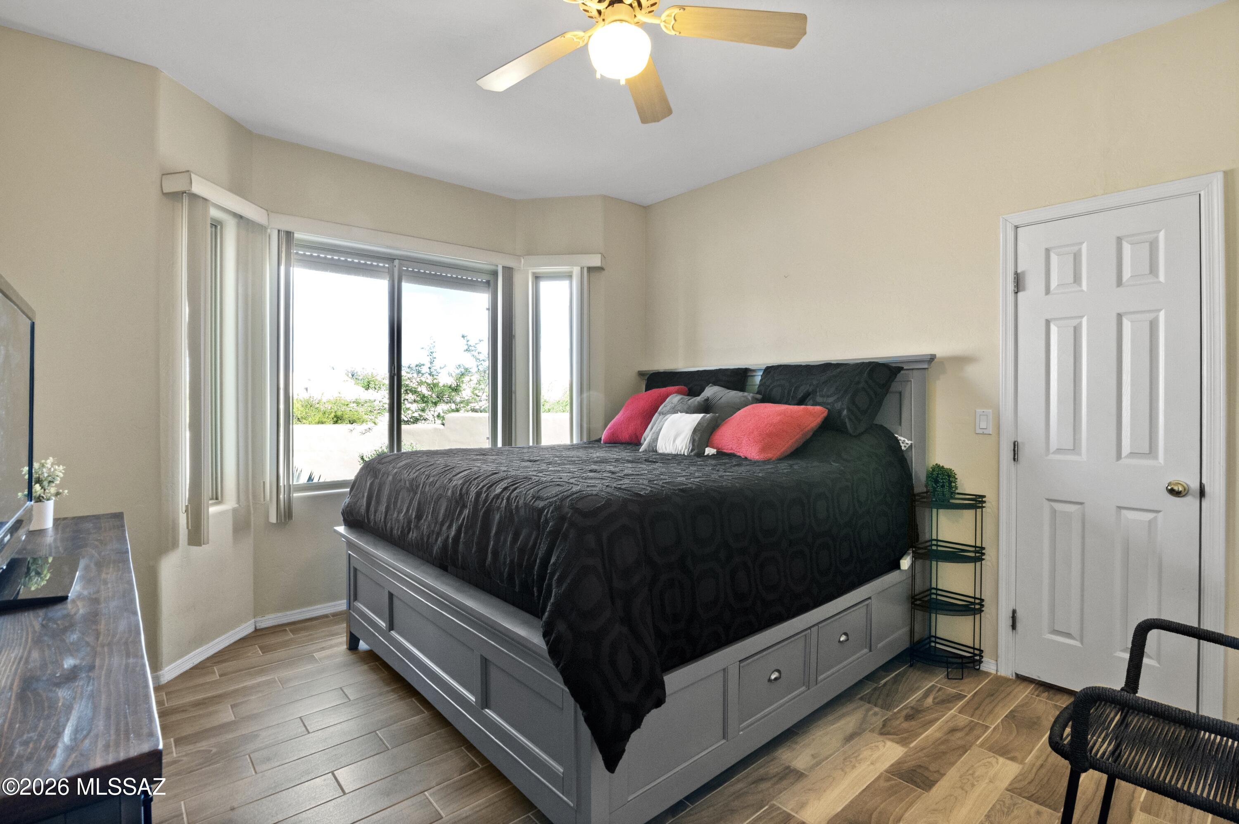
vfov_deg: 73.7
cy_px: 412
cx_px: 620
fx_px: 550
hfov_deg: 96.8
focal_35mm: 16
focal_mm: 16
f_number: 20
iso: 1600
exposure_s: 1/4
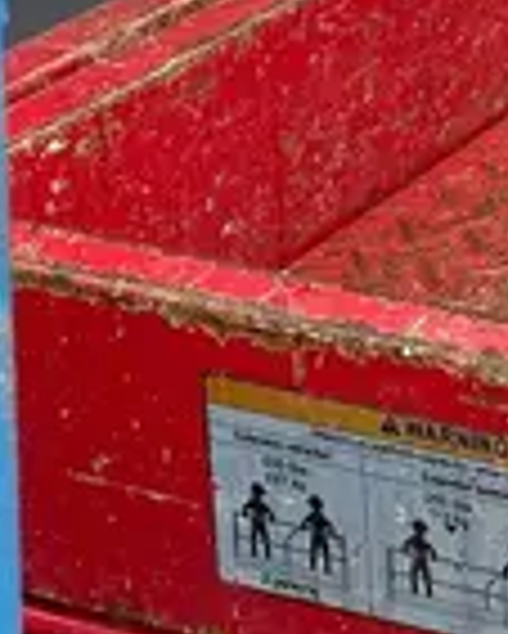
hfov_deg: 10.4
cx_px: 1146
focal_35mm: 132
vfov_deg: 13.6
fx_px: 2478
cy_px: -339
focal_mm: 4.25
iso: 40
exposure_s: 1/122
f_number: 1.8
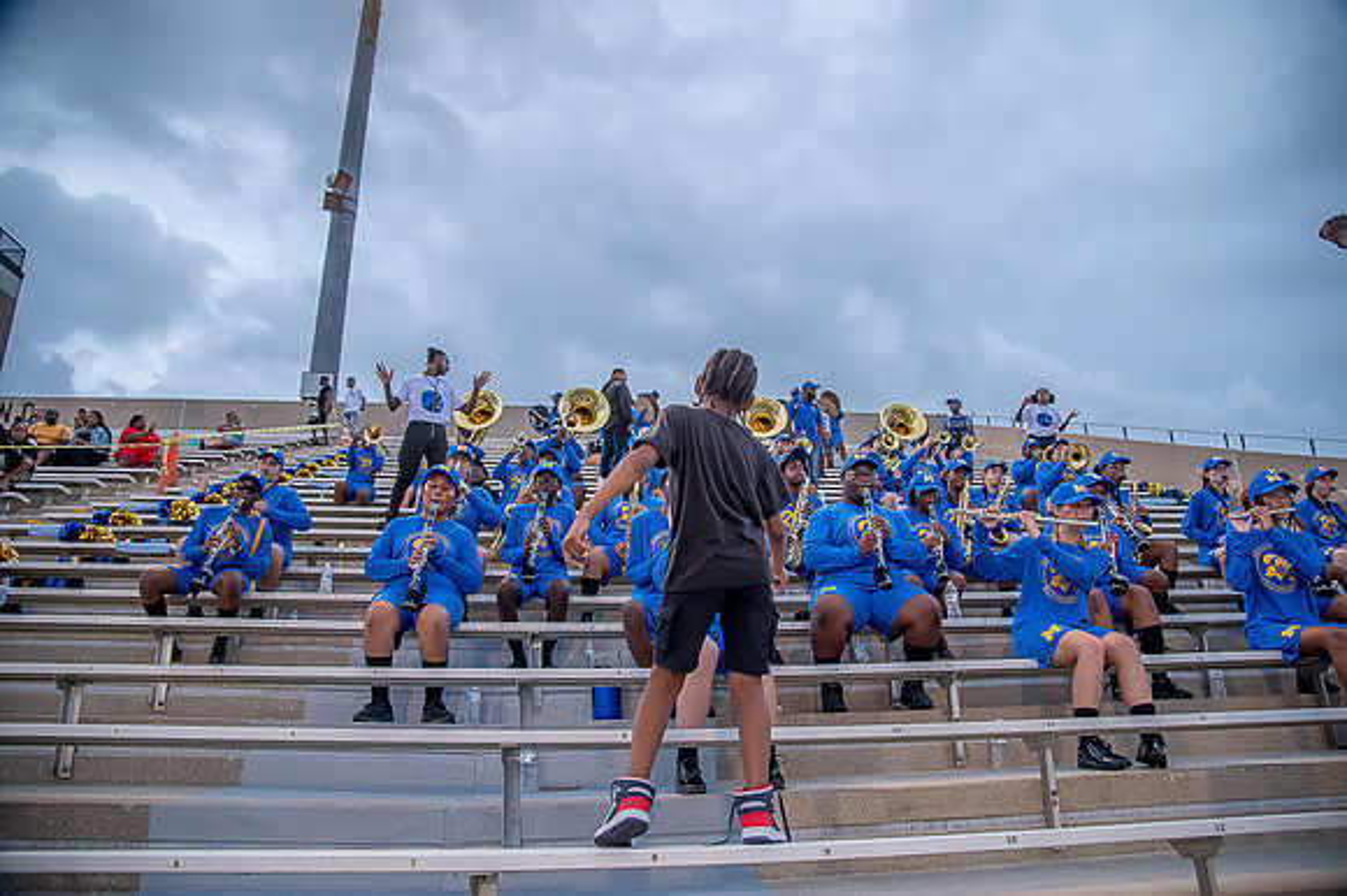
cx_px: 674
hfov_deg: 73.8
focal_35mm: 24
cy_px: 448
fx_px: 897
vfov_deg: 53.1
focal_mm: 24
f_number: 4
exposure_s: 1/250
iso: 1250
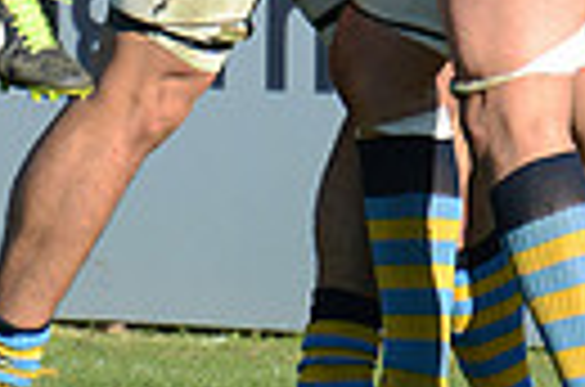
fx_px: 21771
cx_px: 86
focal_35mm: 1343
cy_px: -236
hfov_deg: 1.5
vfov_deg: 1.0
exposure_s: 1/1000
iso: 400
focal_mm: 300
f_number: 5.6
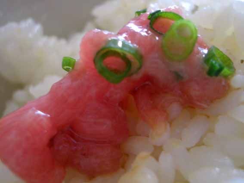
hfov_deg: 38.9
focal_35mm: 49
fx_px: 345
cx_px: 122
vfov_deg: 29.7
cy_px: 92
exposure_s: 1/8
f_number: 3.1
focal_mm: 8.2
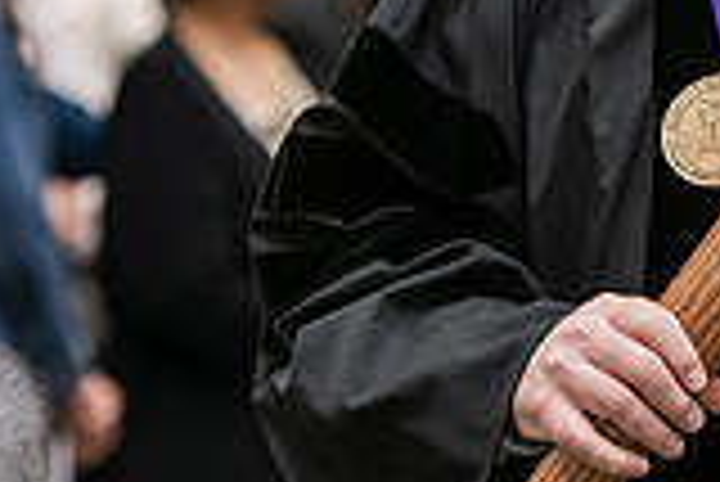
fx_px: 8708
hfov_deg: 4.7
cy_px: -196
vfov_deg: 3.2
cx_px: 963
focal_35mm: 435
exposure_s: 1/200
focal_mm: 120
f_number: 3.5
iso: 2500
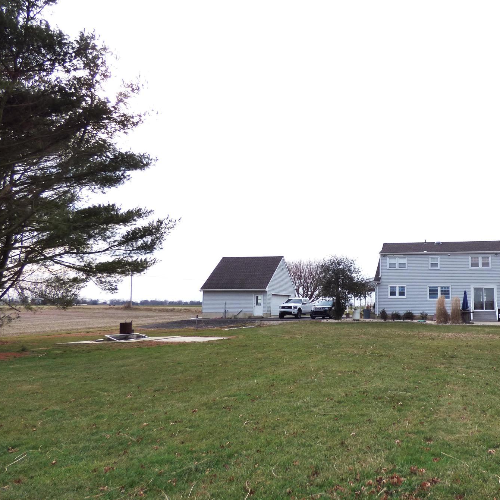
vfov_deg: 59.1
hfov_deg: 56.6
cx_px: 365
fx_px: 441
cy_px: 254
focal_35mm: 27
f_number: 2.8
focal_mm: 3.58
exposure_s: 1/400
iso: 160
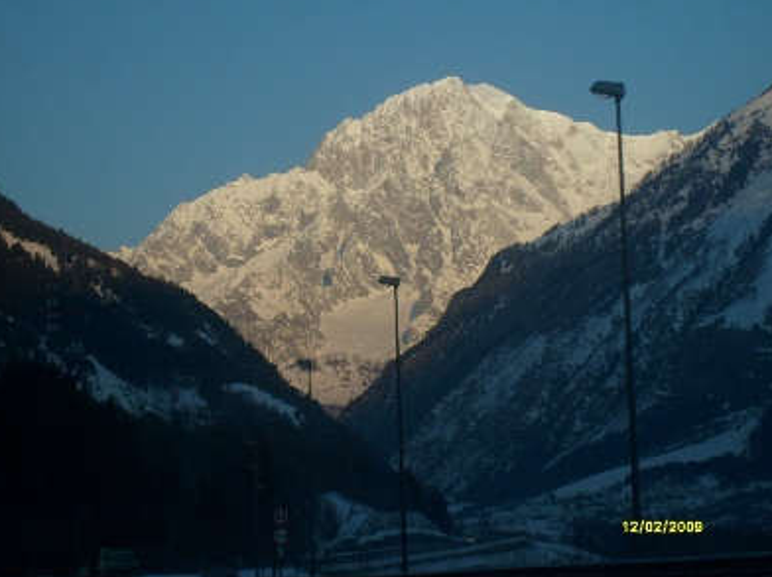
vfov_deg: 13.3
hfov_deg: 17.7
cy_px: 287
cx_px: 378
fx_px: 2472
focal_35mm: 111
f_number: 4.9
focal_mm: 17.4
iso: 80
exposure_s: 1/350
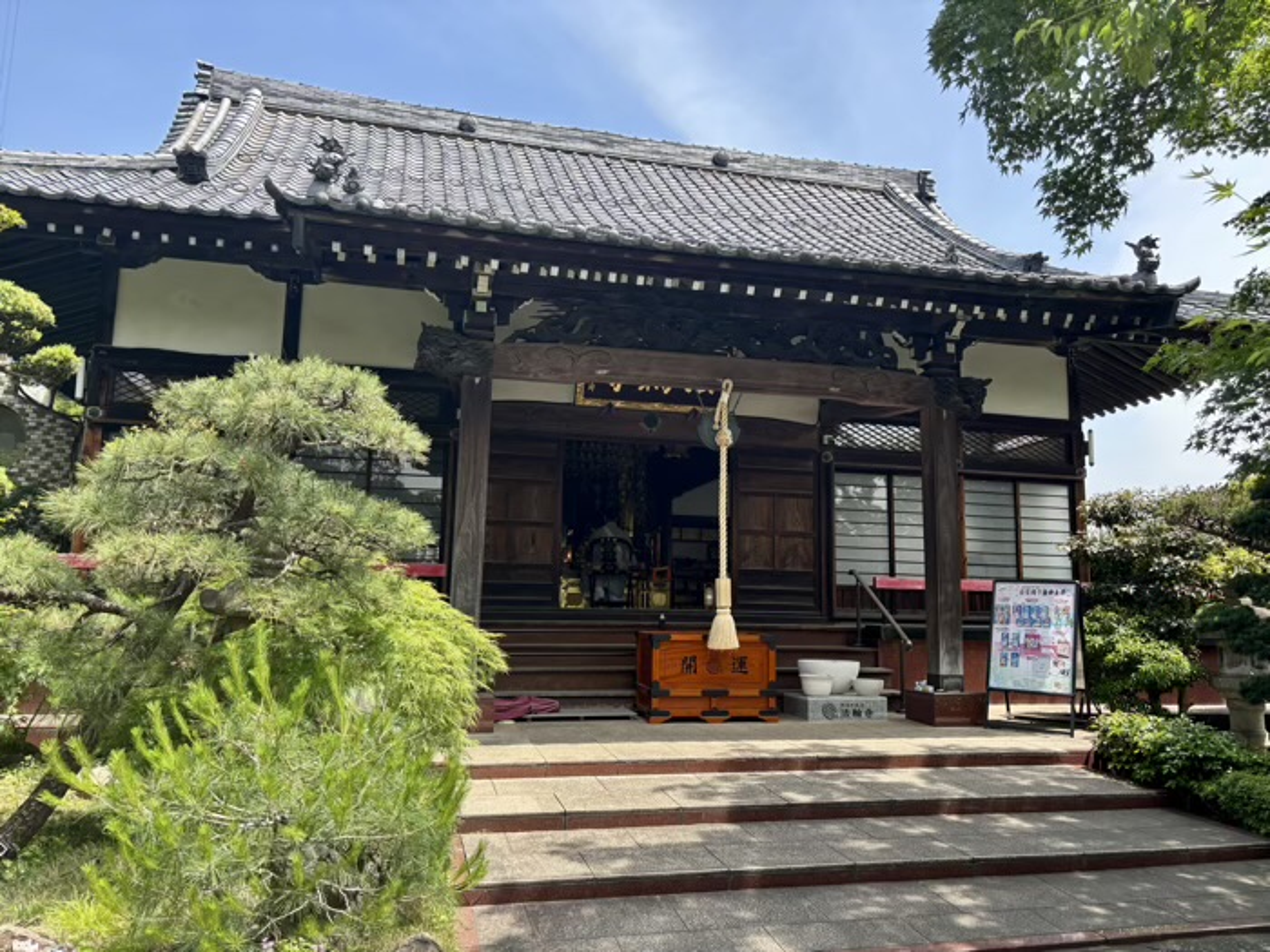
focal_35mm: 26
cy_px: 476
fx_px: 954
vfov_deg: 53.1
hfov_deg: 67.3
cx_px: 635
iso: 50
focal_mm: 5.96
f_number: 1.6
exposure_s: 1/935
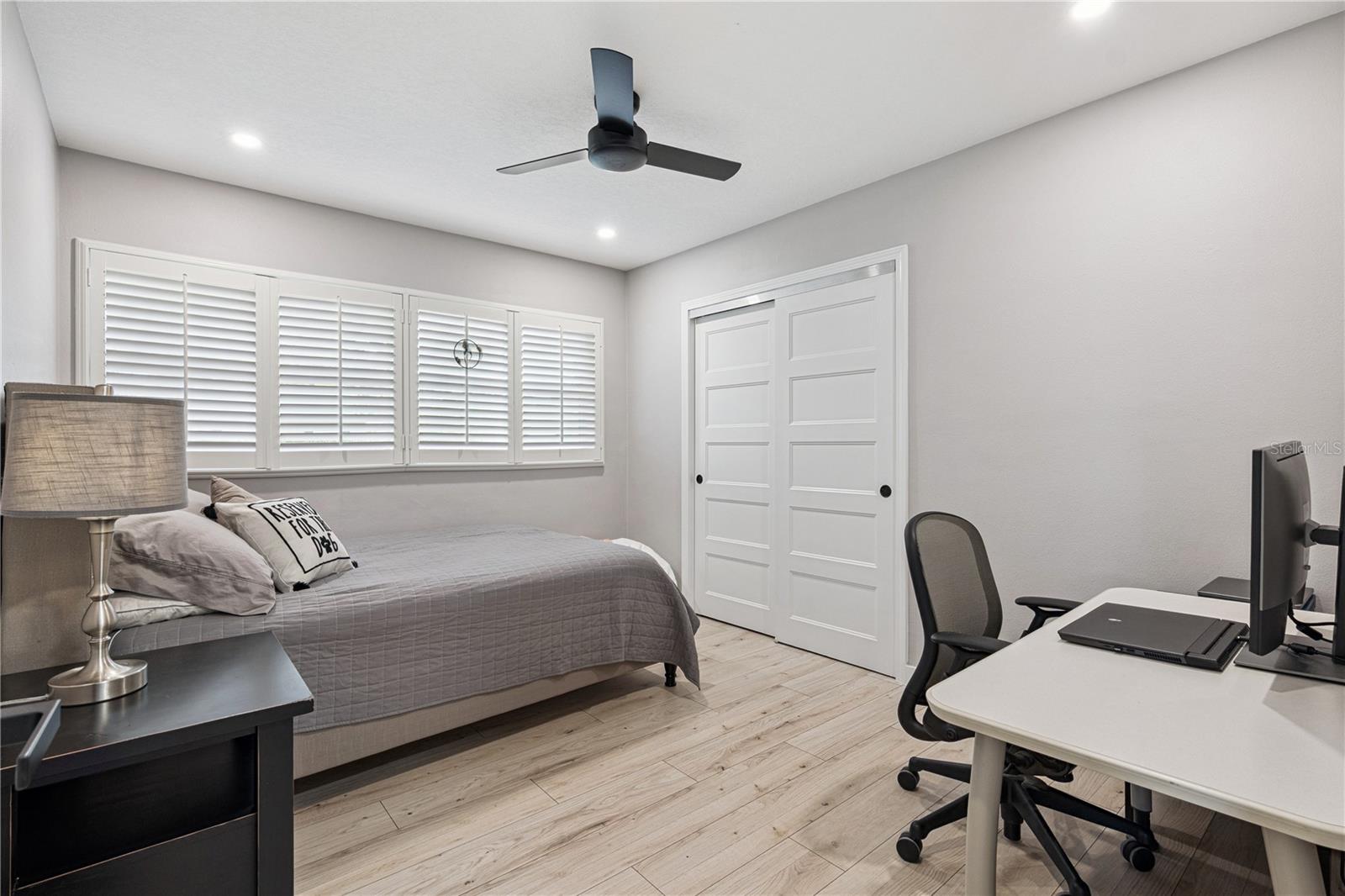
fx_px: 598
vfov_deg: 73.7
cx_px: 672
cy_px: 448
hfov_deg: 96.7
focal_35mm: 16
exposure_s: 1/15
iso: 800
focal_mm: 16
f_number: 10
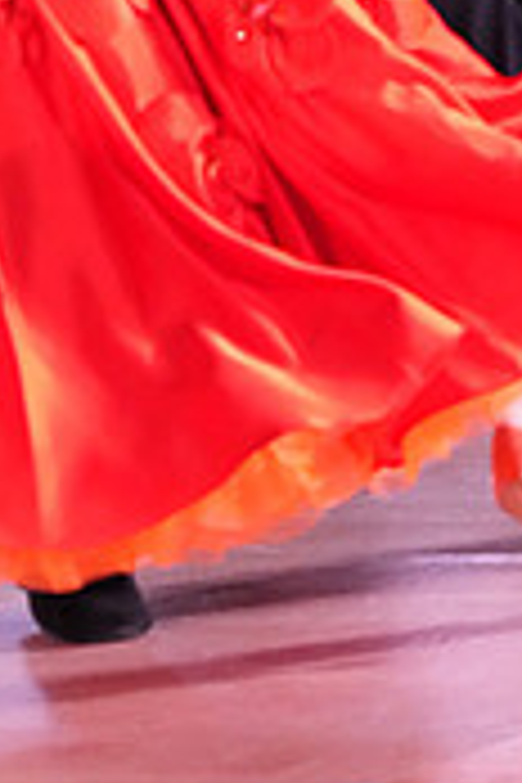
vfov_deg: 6.7
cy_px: -454
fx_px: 6590
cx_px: 70
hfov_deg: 4.5
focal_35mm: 303
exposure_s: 1/400
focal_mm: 91
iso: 8000
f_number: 5
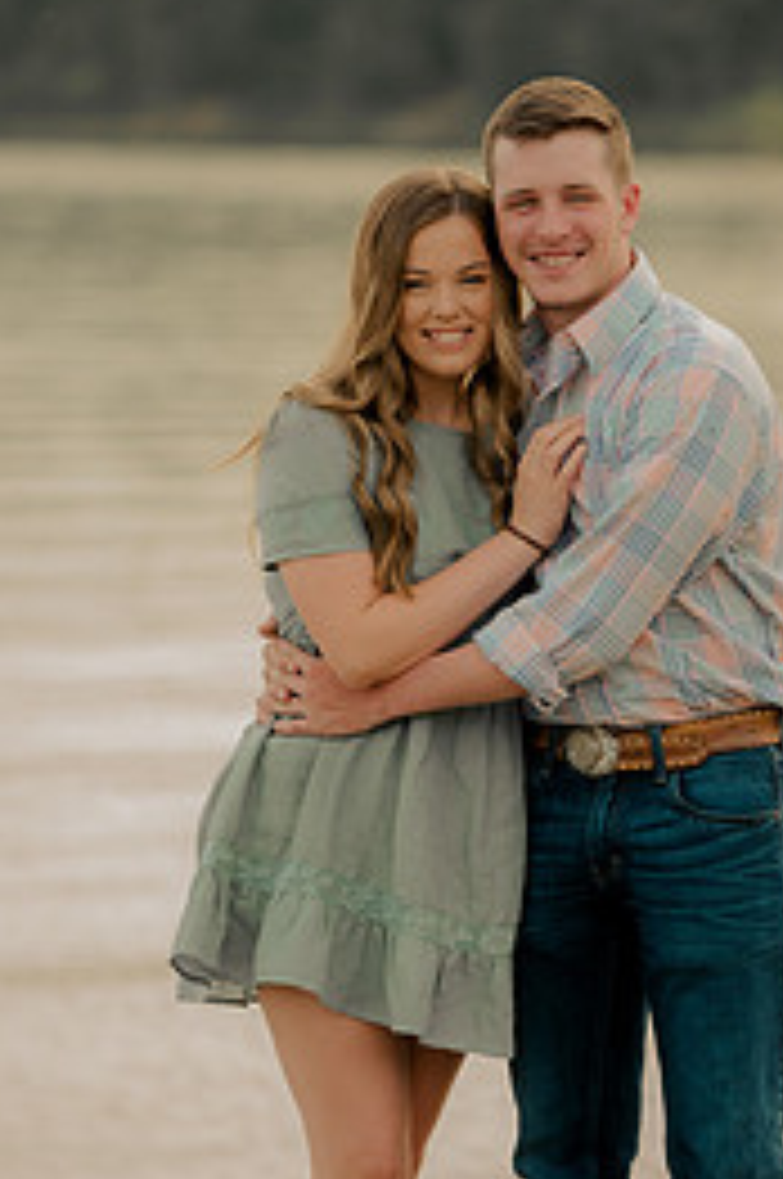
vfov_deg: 8.9
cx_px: 443
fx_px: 7588
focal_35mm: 232
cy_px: 657
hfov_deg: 5.9
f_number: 2.8
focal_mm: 135
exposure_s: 1/400
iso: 160
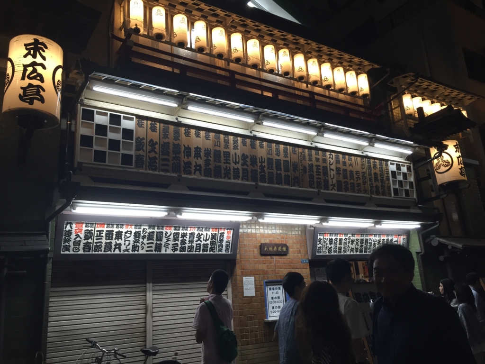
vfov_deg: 48.2
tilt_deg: +14.3
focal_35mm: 29
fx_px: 406
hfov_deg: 61.7
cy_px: 182
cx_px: 242
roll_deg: +2.5
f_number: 2.2
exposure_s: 1/30
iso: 40
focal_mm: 4.15
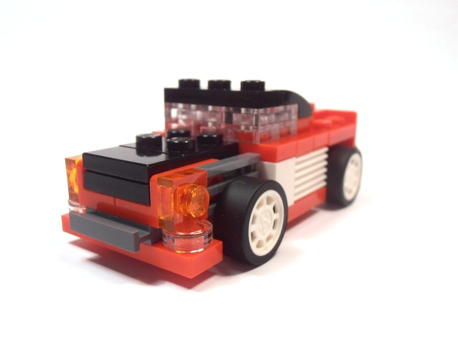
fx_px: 490
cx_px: 229
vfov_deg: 38.7
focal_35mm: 37
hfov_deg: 50.1
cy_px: 172
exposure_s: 1/40
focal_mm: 6.61
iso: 80
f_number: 3.9
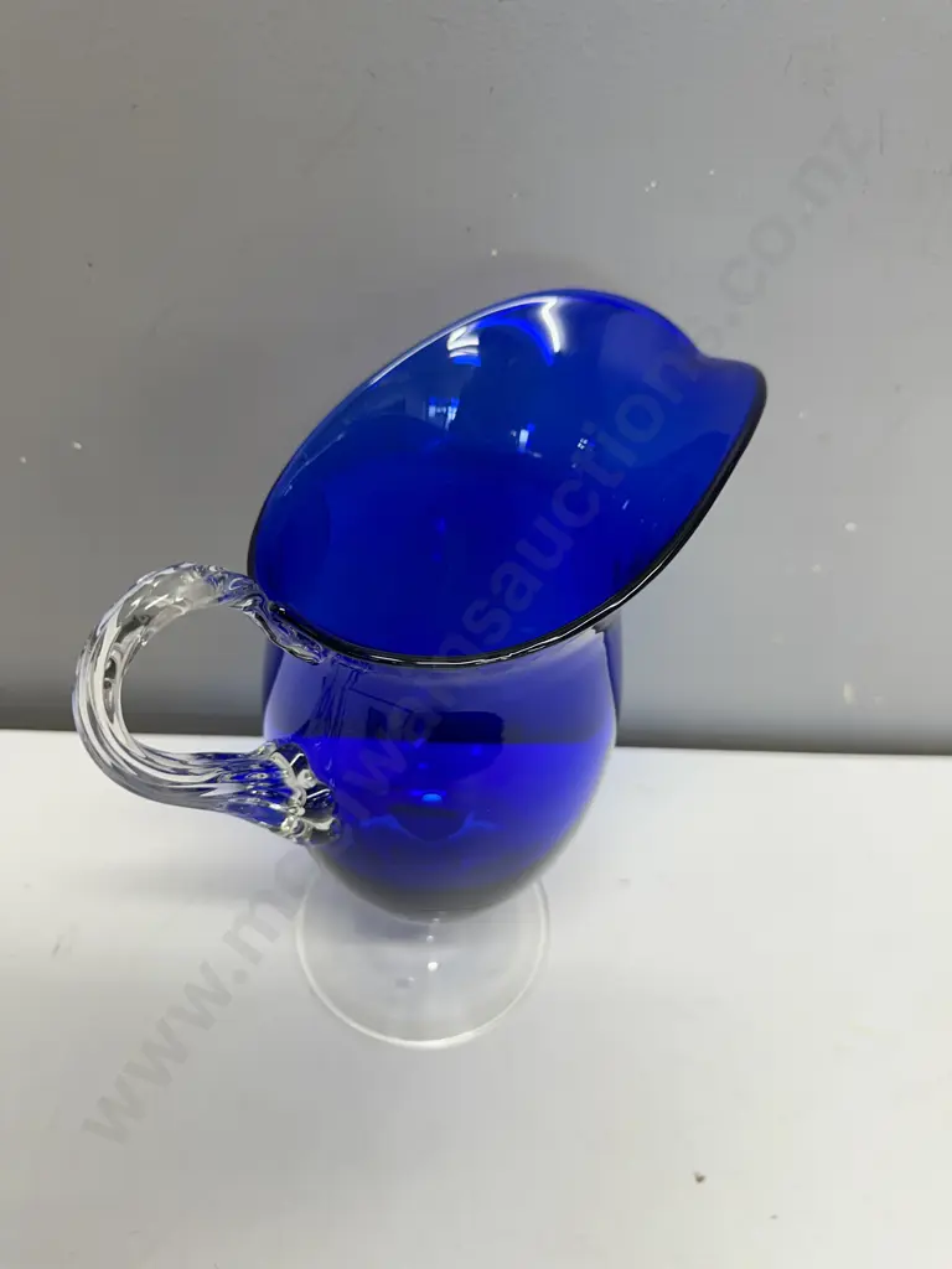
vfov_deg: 71.6
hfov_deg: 56.8
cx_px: 476
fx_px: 880
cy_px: 634
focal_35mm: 24
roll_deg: -5.3
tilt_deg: -44.2
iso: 125
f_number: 1.78
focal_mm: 6.86
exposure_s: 1/100
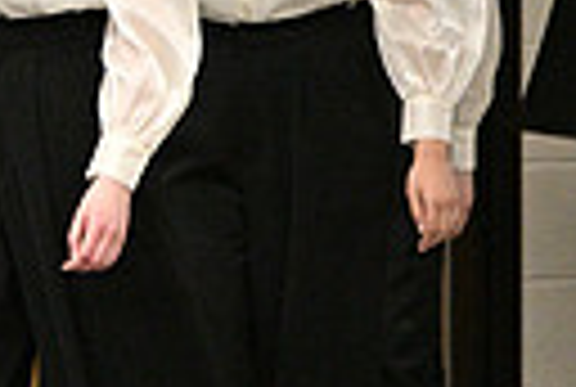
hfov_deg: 3.0
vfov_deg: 2.0
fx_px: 10873
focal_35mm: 678
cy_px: 88
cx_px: -720
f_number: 2.8
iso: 6400
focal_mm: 150
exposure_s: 1/640
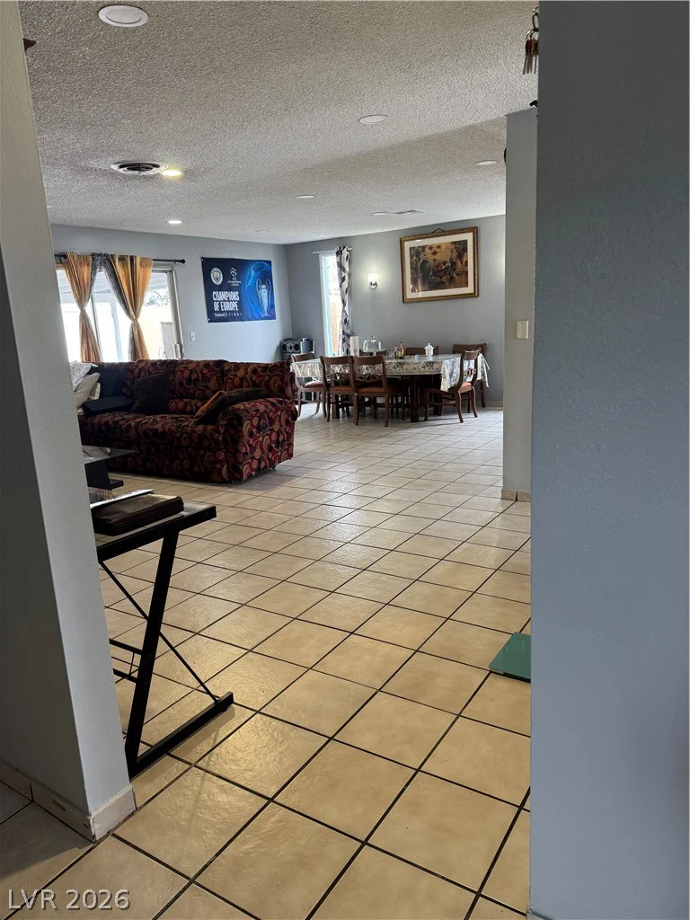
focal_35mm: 24
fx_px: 638
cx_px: 345
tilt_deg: -12.2
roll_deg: +3.9
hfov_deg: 56.8
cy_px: 460
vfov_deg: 71.6
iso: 160
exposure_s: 1/60
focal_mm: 6.76
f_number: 1.78
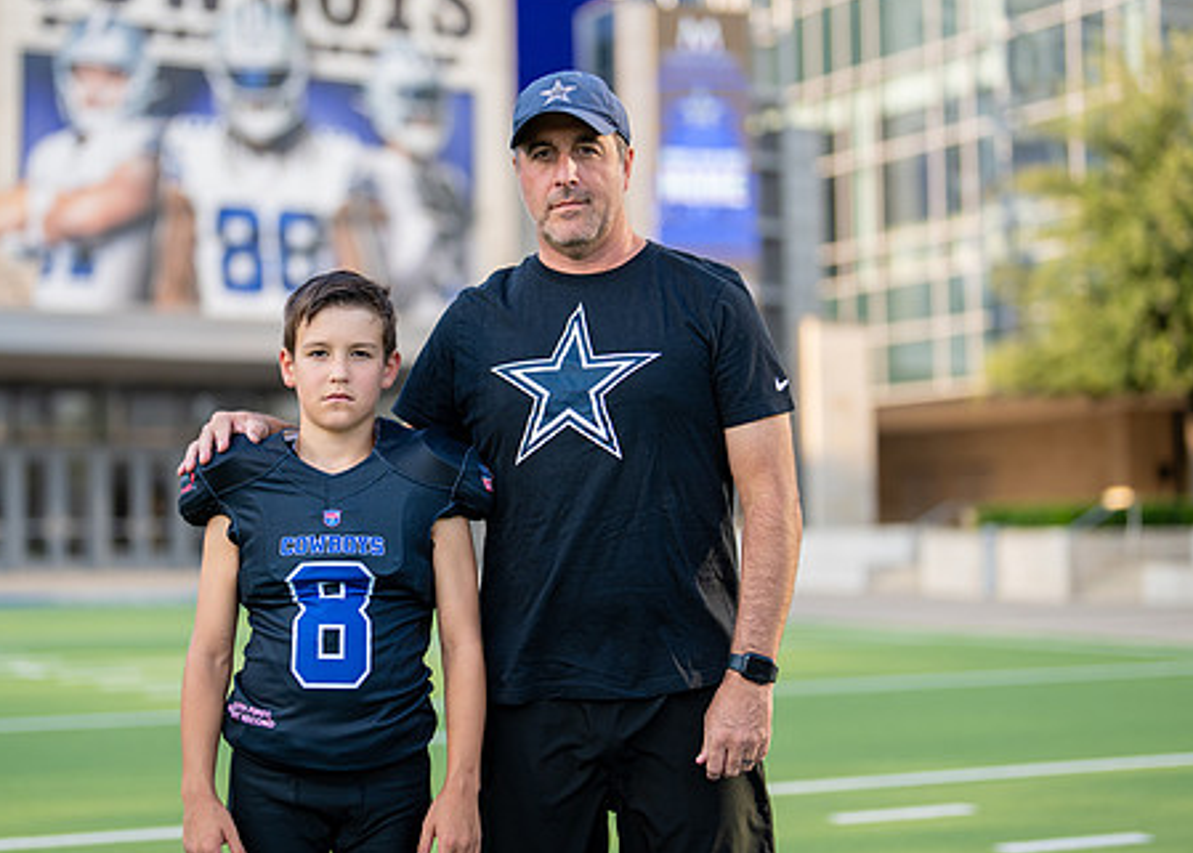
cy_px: 404
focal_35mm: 71
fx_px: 2406
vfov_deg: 20.1
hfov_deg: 27.8
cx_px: 511
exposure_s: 1/2000
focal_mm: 50
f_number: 1.2
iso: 100
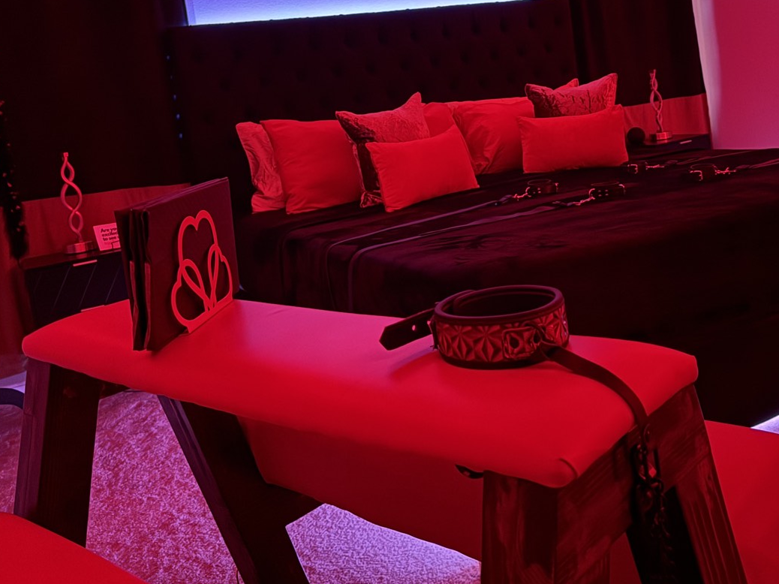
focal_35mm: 37
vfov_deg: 37.7
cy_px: 146
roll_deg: +8.0
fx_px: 832
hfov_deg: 49.9
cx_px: 459
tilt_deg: -4.1
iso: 2000
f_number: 1.78
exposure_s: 1/15
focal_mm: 6.76
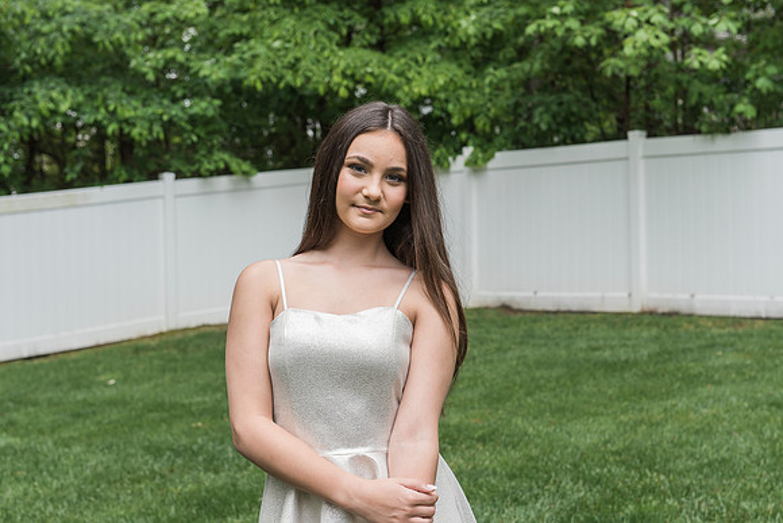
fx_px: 1375
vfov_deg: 21.5
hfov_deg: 31.8
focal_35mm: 63
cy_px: 257
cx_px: 407
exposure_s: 1/160
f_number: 5.6
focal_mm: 60
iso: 250
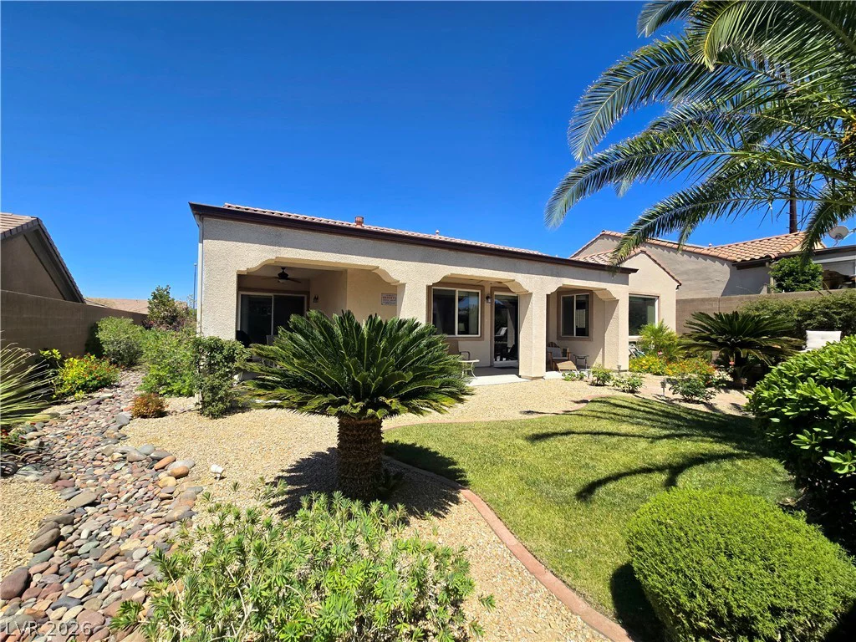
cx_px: 428
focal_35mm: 13
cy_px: 321
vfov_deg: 89.9
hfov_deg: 106.2
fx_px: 321
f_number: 2.2
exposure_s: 1/2500
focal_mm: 2.2
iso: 50
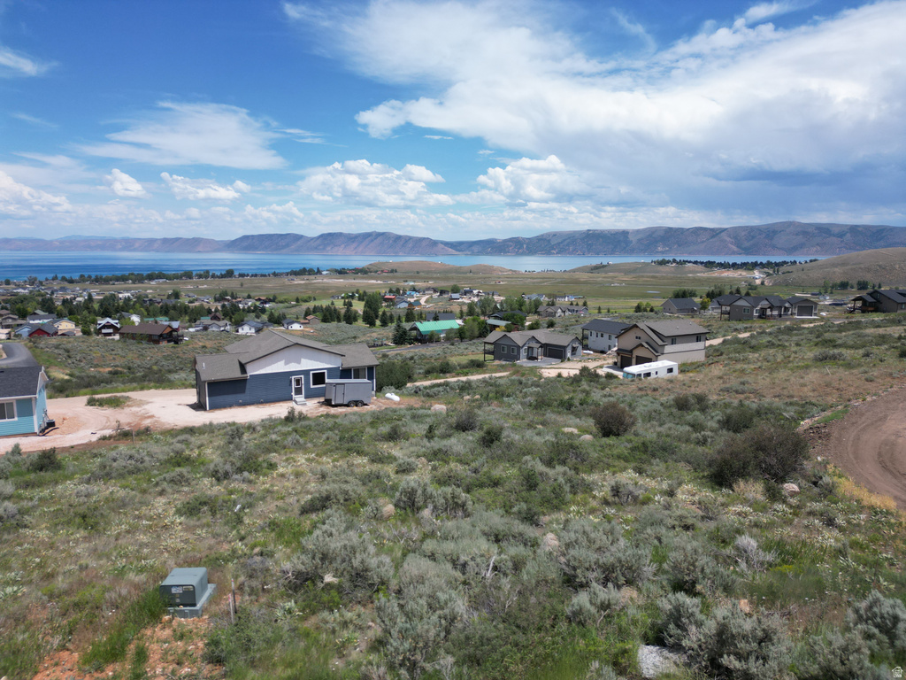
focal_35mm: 24
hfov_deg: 71.6
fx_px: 628
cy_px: 340
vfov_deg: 56.8
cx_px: 453
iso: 140
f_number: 1.7
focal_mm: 6.72
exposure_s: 1/4000
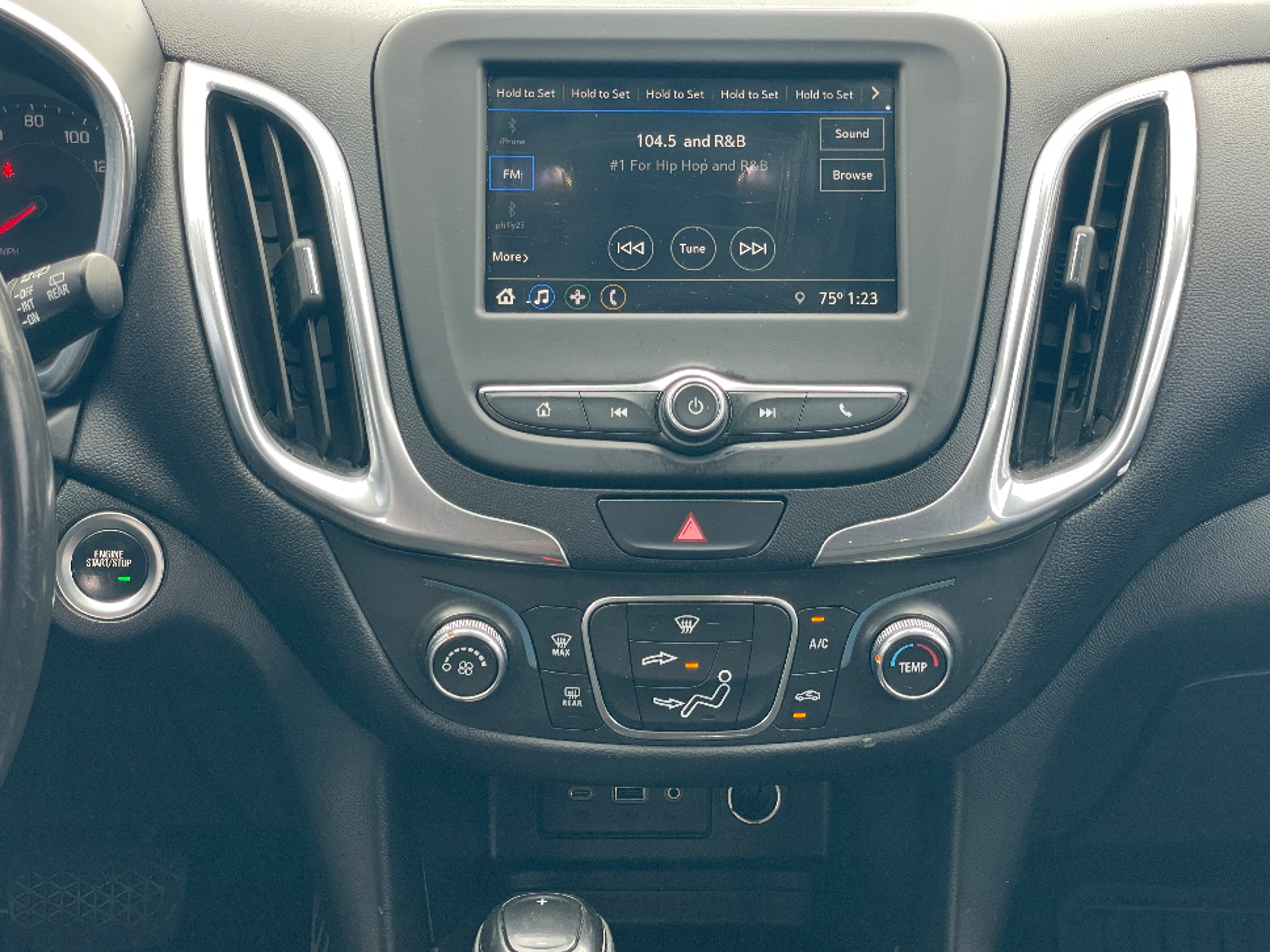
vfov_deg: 26.6
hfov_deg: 34.9
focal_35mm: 55
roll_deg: -2.7
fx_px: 2018
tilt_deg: -27.7
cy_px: 489
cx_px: 668
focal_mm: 6
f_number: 2
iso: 80
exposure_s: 1/99
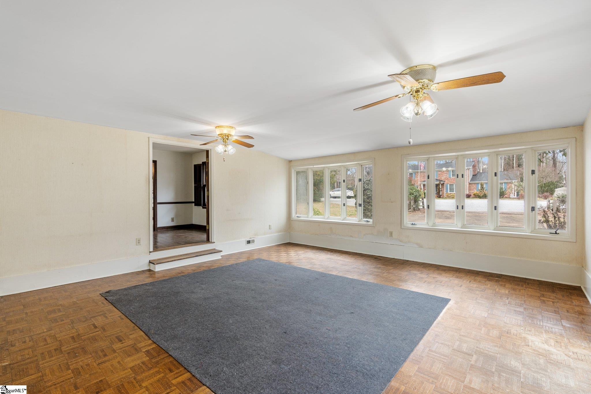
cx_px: 296
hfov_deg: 96.7
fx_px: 263
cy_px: 197
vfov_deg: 73.7
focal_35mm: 16
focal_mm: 16
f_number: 9
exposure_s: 1/50
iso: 200
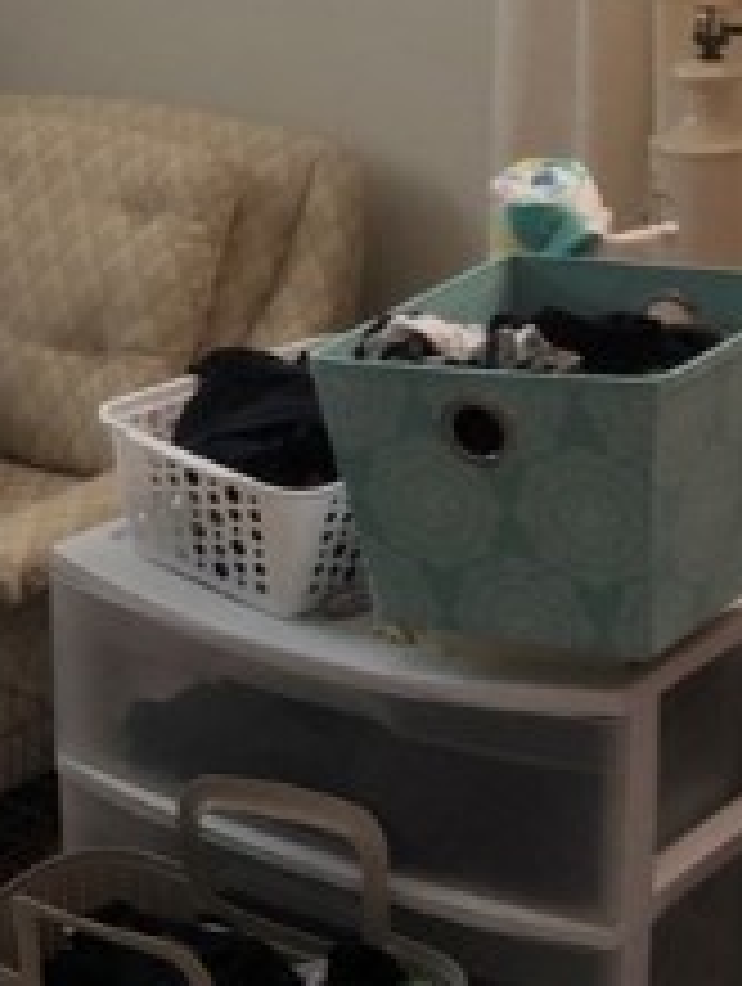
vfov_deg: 19.9
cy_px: 342
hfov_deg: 14.3
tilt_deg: -15.8
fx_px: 2793
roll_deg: +3.8
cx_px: -292
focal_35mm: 98
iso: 125
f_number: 1.8
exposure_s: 1/4
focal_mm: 3.99
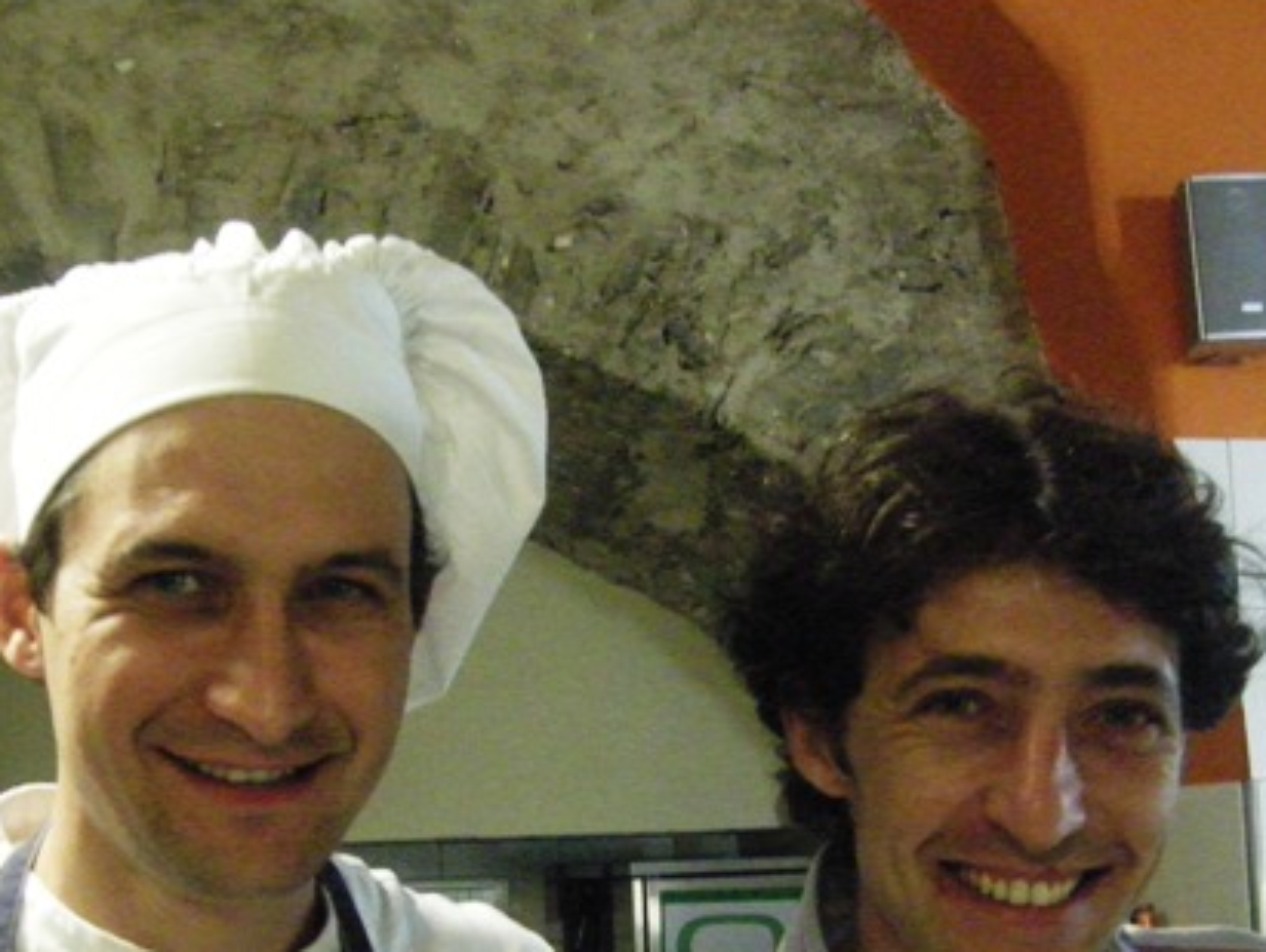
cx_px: 607
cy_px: 730
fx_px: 2050
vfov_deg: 25.8
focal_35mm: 56
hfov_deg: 34.3
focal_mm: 7.5
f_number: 2.7
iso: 1600
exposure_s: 1/30
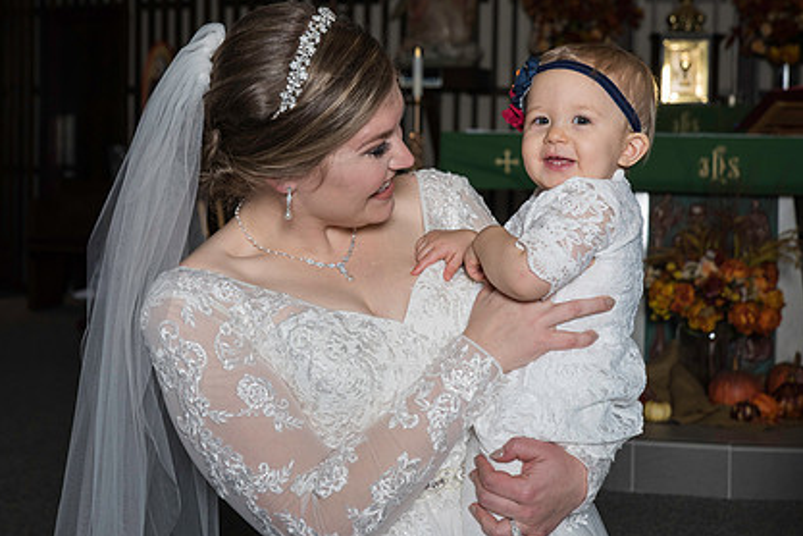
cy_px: 219
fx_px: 1740
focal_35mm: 78
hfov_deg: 26.0
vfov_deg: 17.5
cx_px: 383
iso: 200
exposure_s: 1/160
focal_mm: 56
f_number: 6.3
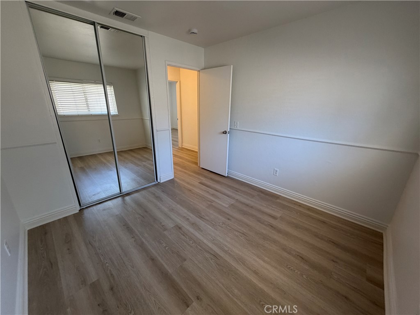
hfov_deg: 102.1
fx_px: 170
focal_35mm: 14
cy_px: 158
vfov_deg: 85.7
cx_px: 210
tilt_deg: -18.9
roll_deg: +0.2
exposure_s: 1/60
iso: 250
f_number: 2.2
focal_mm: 2.22
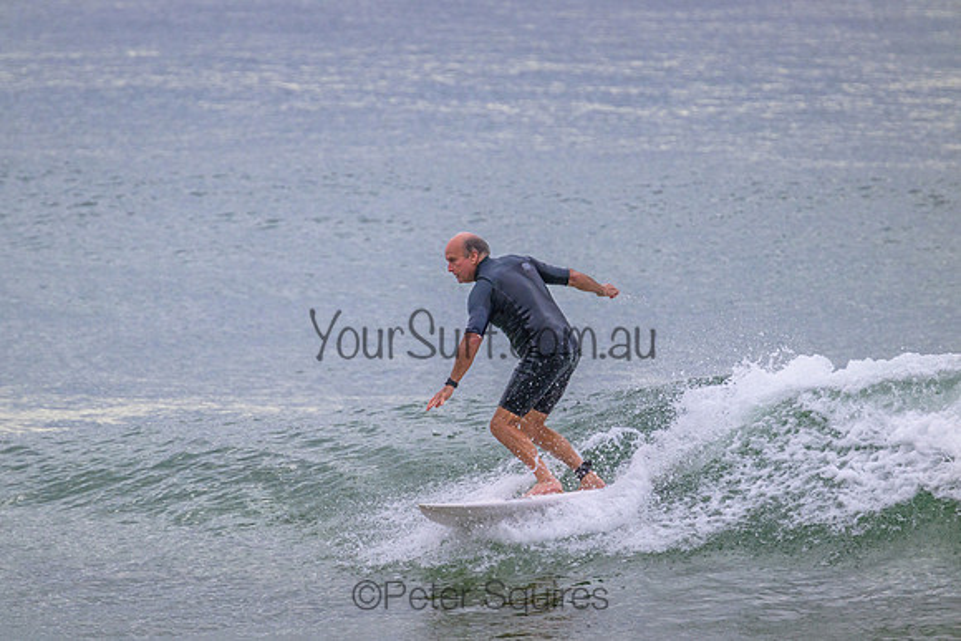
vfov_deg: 1.7
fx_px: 21360
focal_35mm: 800
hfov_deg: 2.6
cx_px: 480
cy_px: 320
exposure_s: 1/2000
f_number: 11
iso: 1400
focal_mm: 800
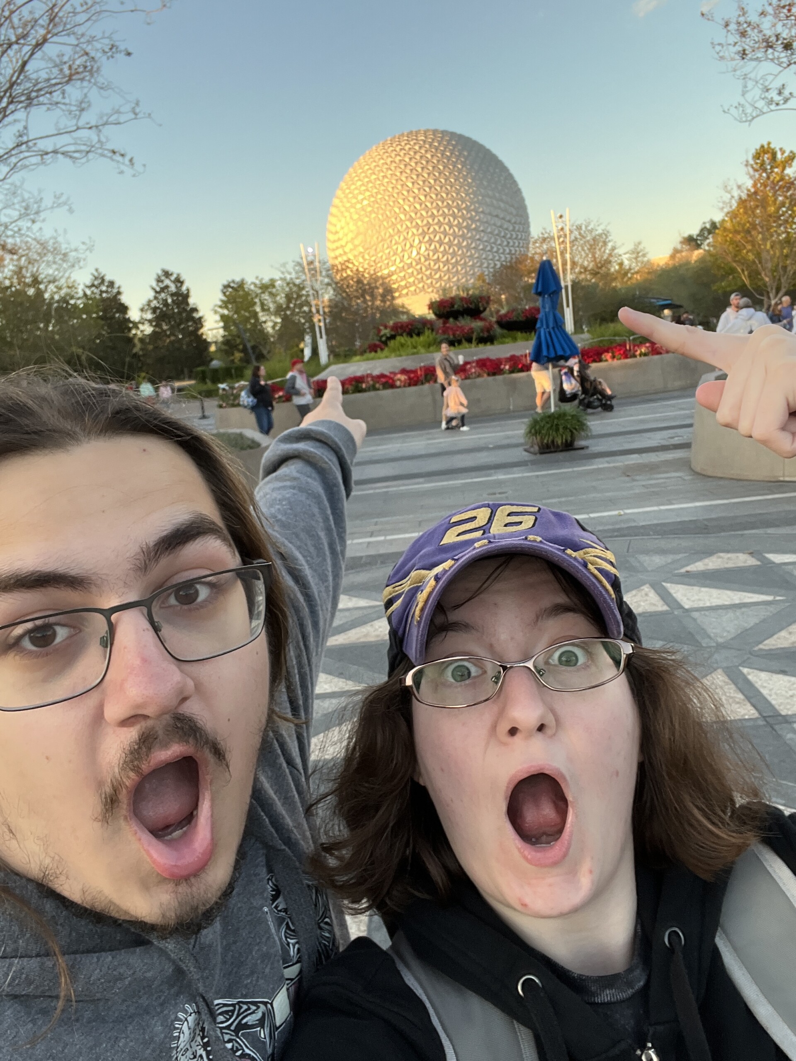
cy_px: 530
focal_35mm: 30
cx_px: 398
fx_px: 920
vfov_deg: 60.0
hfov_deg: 46.8
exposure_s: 1/121
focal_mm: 2.71
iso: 80
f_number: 2.2
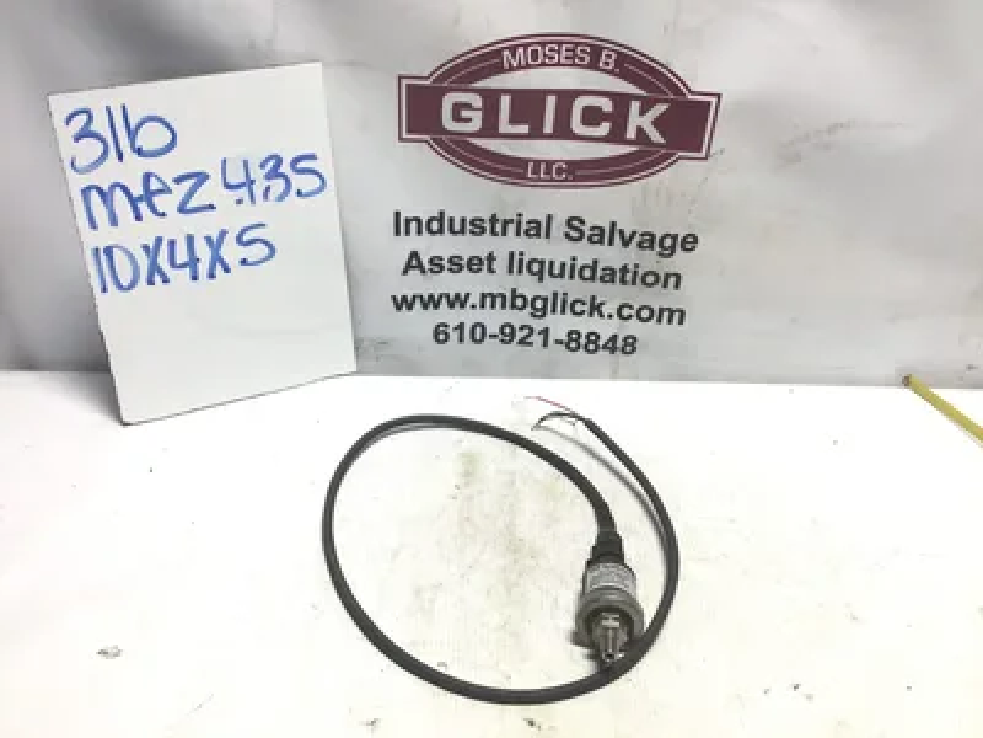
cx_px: 492
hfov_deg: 58.4
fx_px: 880
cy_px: 369
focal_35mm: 31
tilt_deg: -33.5
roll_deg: -4.5
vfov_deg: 45.4
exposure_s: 1/130
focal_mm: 3.3
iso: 25
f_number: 2.4
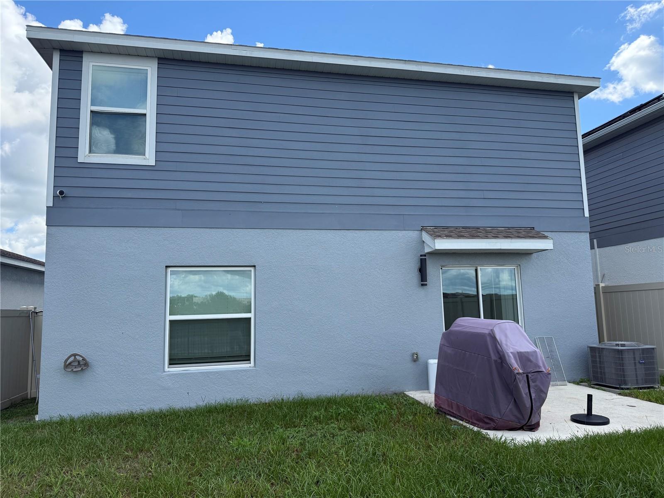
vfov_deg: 56.8
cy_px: 249
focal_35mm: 24
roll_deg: +0.9
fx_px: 460
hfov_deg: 71.6
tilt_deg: +7.4
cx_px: 332
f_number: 1.78
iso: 100
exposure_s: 1/3145
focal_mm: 6.76
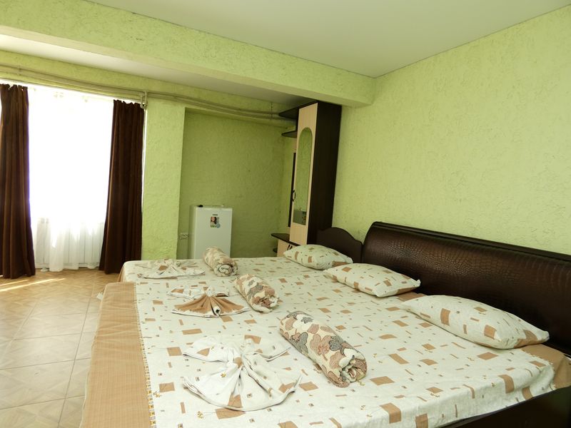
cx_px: 286
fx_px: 330
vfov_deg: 66.0
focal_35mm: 20
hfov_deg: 81.7
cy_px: 214
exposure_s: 1/60
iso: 80
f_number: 2.8
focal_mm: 3.6
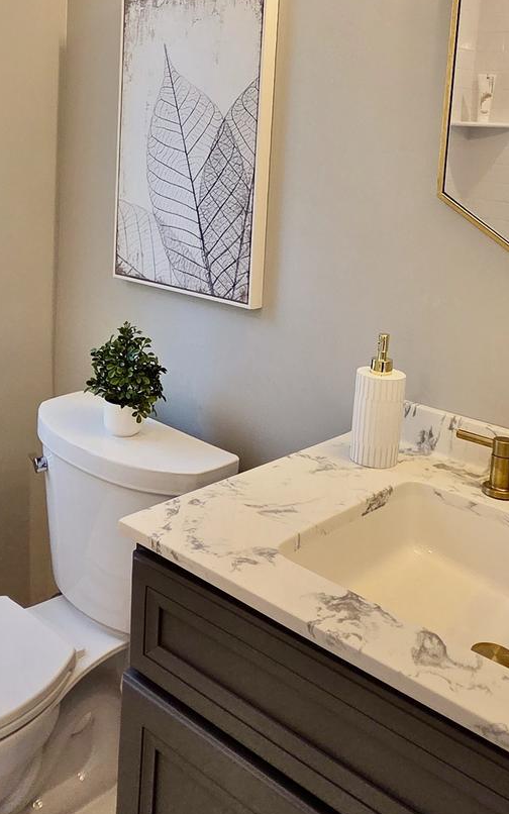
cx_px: 220
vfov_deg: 53.4
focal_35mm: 35
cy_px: 230
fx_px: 777
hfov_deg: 36.2
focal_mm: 2.2
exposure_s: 1/120
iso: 100
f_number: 2.2
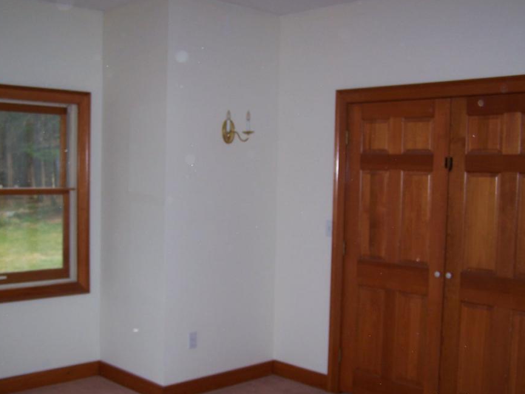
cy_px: 230
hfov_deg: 42.0
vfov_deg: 32.1
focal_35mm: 45
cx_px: 236
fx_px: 683
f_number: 2.8
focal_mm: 6.3
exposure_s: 1/60
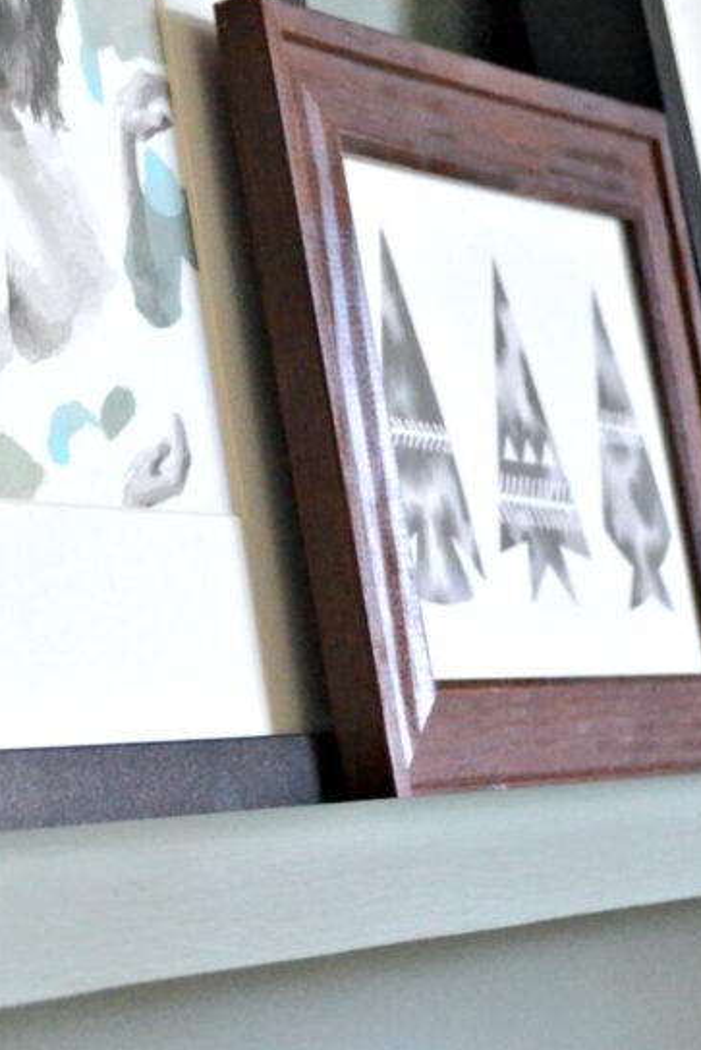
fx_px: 3707
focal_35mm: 127
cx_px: 44
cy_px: 388
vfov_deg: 16.1
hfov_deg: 10.7
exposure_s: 1/30
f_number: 4.5
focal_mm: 30
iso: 1600
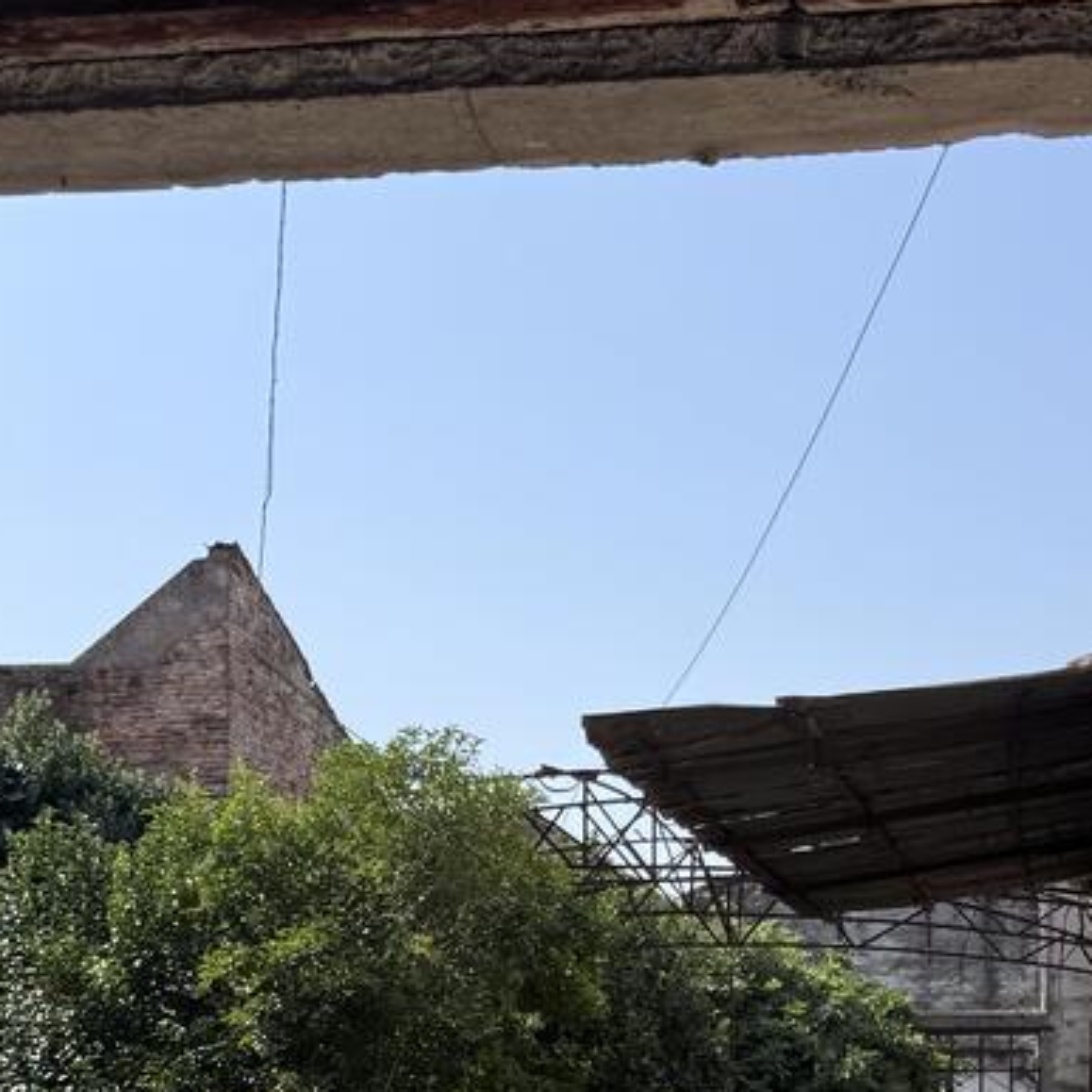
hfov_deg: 26.1
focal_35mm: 66
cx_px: 637
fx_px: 2356
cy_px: 1064
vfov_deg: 25.0
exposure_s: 1/4608
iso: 80
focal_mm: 6.76
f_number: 1.78
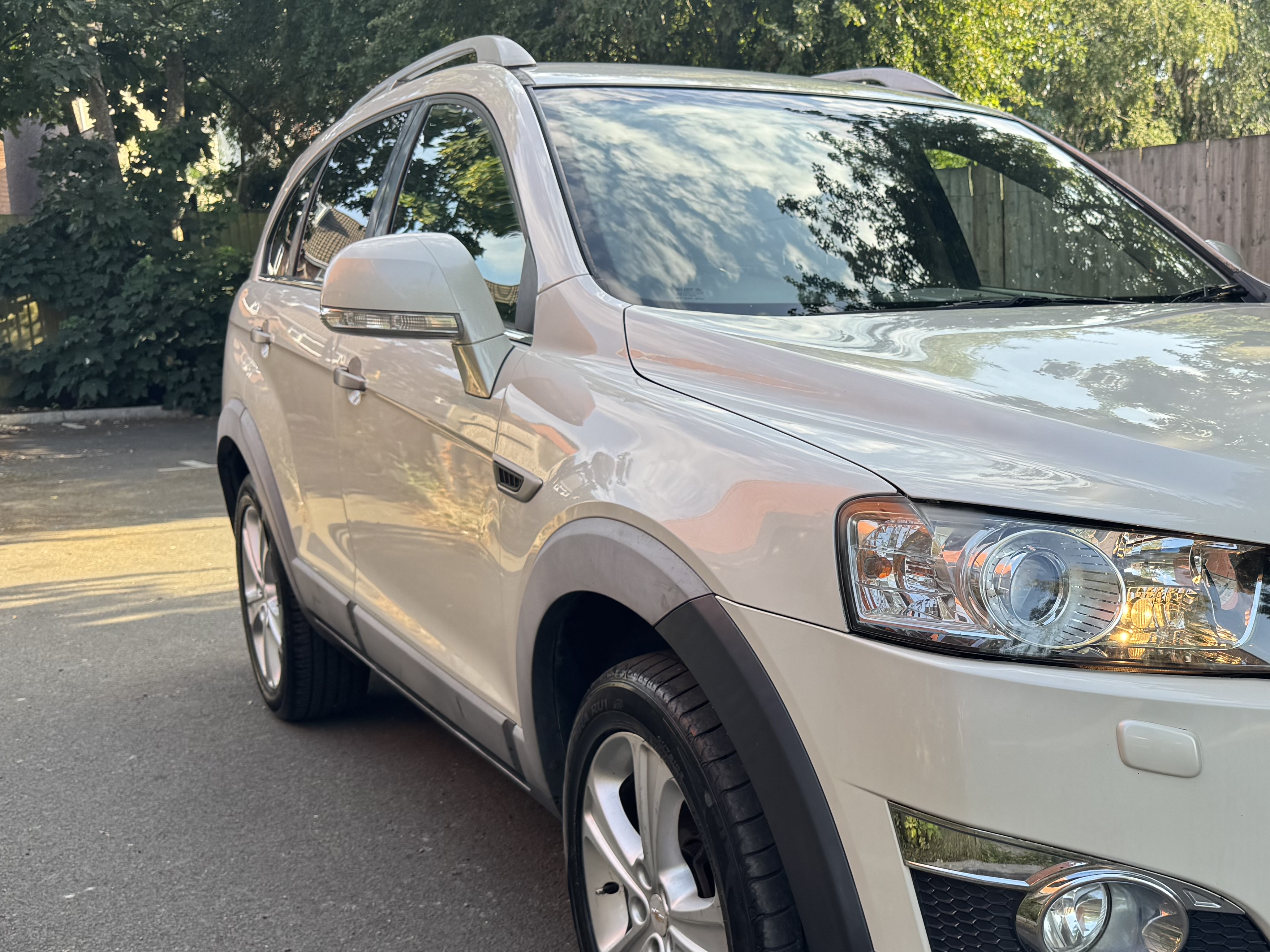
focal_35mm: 39
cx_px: 1013
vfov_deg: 36.6
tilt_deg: -10.4
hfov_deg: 45.5
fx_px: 1431
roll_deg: +0.5
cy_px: 590
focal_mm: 6.76
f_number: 1.78
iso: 80
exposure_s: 1/621
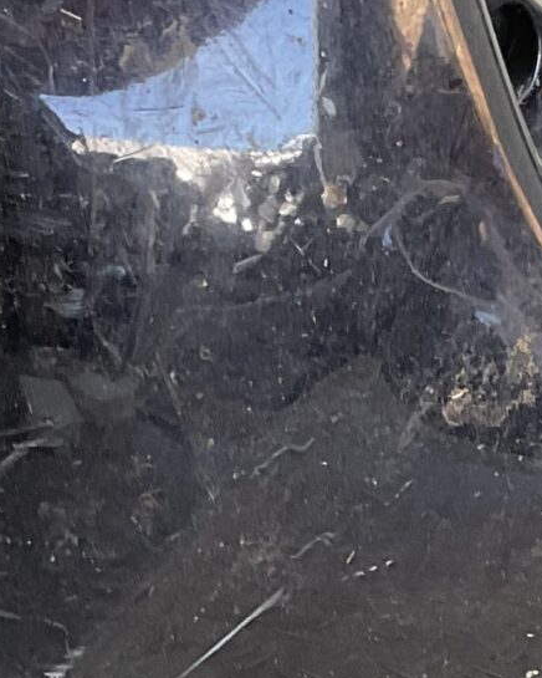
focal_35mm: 133
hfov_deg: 11.6
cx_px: 193
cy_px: 355
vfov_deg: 14.5
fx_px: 2667
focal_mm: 3
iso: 32
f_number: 1.8
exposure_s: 1/120
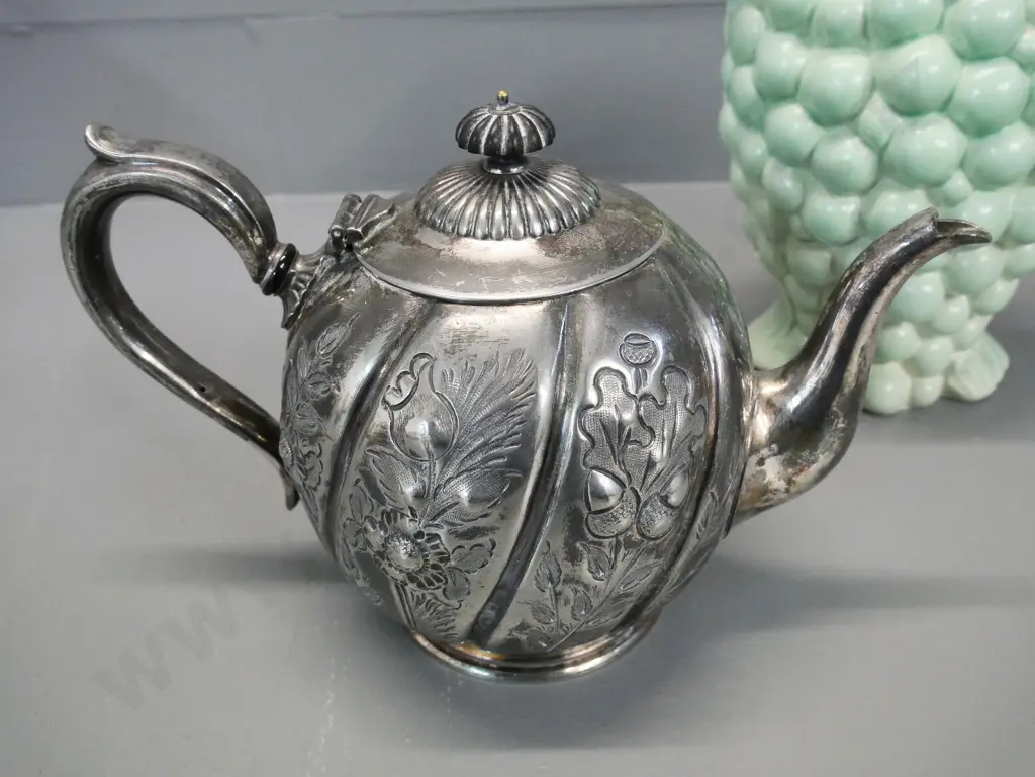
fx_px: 1017
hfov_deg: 54.0
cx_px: 518
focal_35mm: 34
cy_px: 388
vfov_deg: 41.8
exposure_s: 1/60
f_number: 6.3
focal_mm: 17
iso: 3200
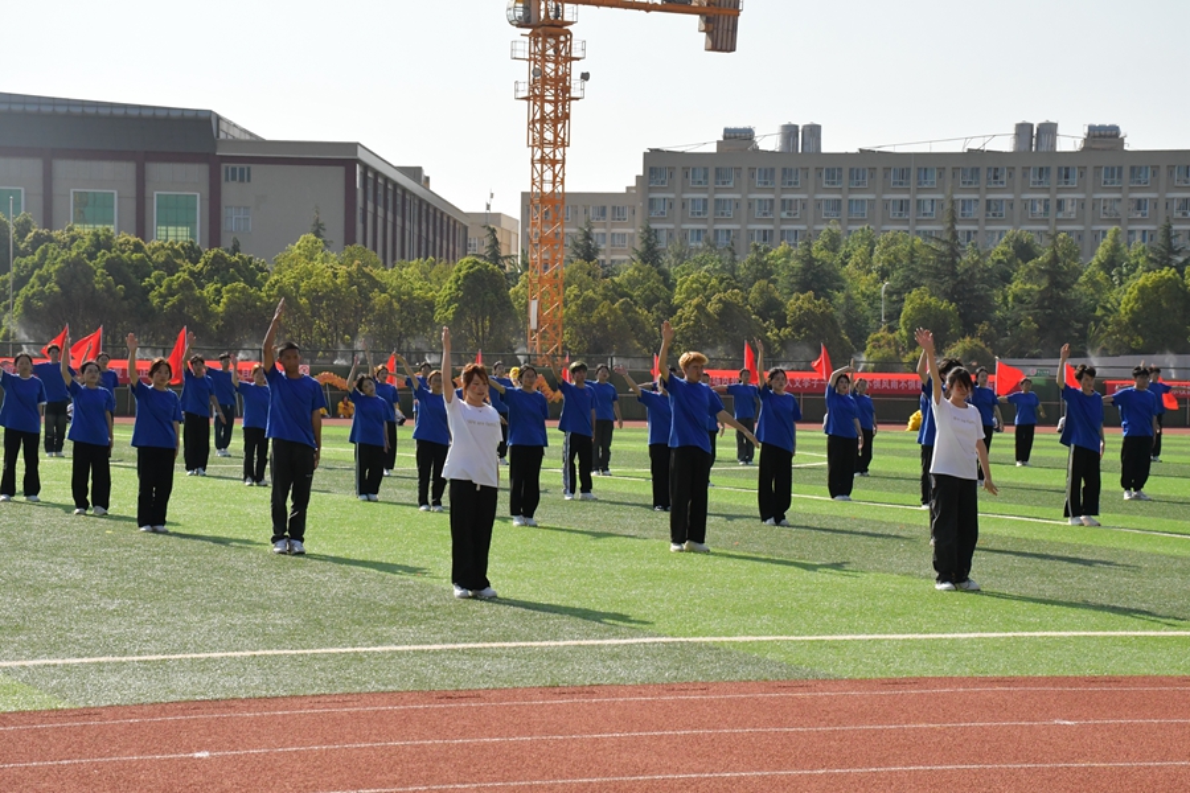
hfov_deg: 24.2
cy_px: 396
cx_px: 595
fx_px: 2776
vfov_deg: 16.3
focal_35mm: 84
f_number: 11
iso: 2200
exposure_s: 1/4000
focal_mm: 56
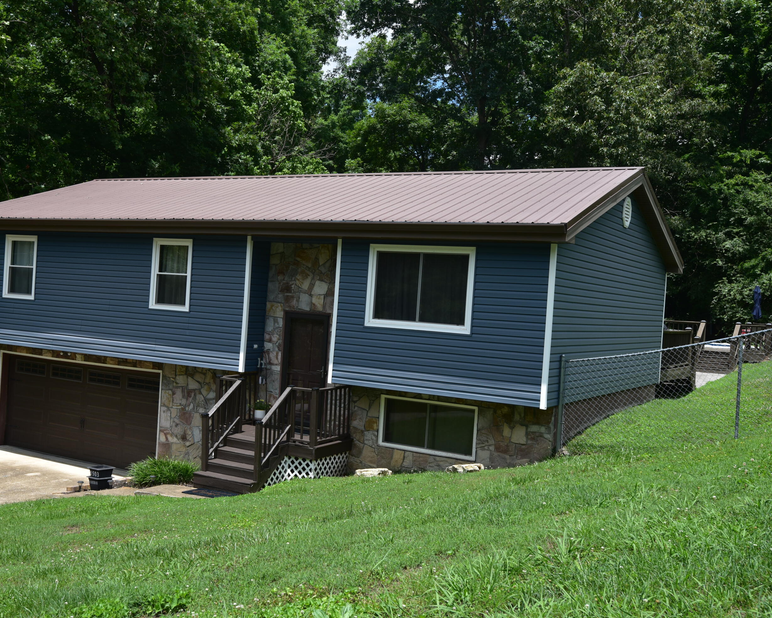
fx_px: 914
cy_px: 312
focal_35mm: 40
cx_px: 325
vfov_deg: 37.3
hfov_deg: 45.6
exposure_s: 1/400
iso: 400
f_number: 11
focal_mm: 35
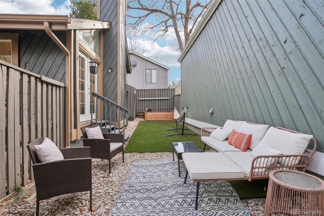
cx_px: 162
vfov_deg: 72.0
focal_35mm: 16
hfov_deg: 95.0
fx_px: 148
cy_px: 108
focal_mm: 11
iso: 100
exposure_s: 1/45
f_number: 8
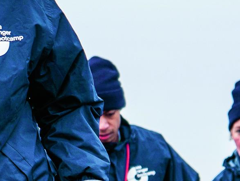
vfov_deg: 3.4
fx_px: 3038
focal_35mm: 438
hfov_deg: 4.5
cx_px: -19
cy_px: 201
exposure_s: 1/1000
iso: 100
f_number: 2.8
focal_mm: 70
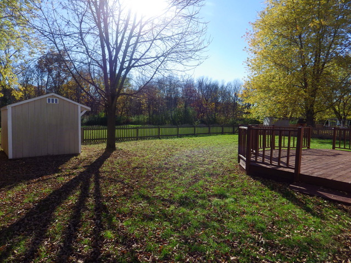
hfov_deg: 76.4
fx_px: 223
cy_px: 132
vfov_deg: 61.1
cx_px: 176
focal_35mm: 22
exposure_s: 1/1000
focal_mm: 4
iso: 100
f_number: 3.1
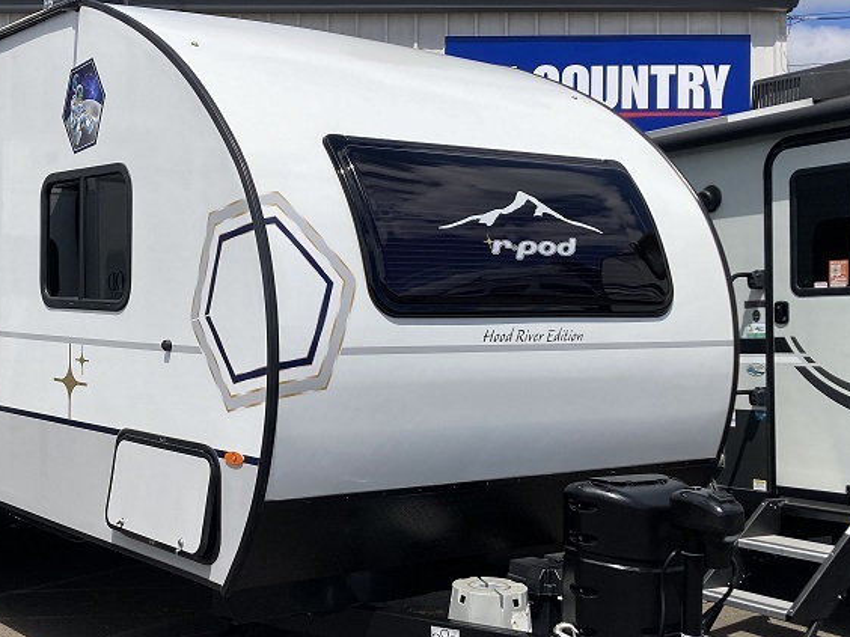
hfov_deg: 37.9
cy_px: 351
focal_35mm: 50
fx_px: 1228
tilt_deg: +1.7
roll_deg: -1.6
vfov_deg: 29.1
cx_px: 303
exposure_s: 1/3745
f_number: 1.8
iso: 20
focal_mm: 3.99
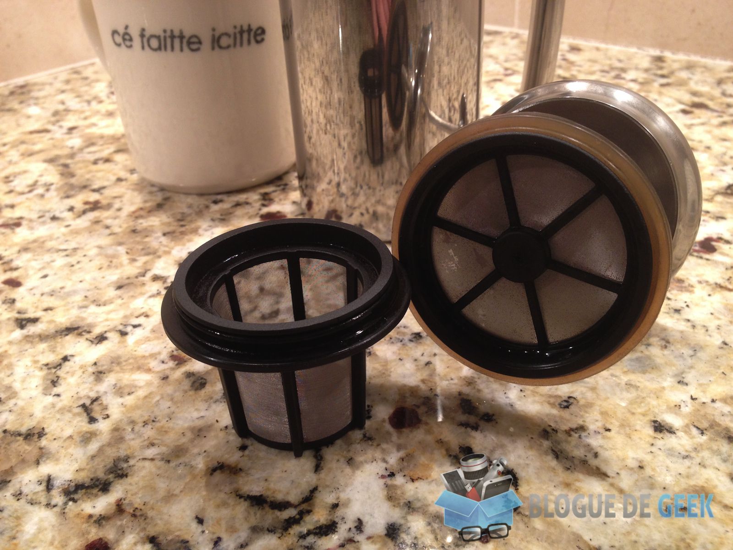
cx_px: 366
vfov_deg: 40.7
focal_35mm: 35
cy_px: 275
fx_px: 741
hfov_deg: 52.6
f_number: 2.4
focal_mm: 4.28
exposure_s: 1/20
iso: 100
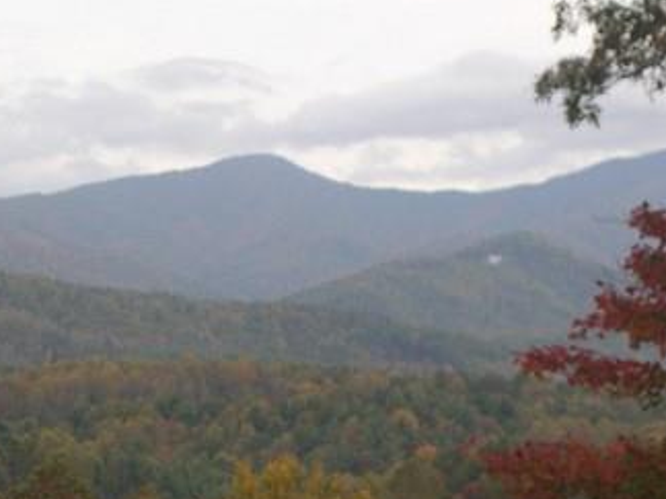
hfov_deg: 10.1
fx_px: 3771
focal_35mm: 196
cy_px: 329
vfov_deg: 7.6
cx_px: 403
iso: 100
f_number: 3.5
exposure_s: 1/317
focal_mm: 13.2
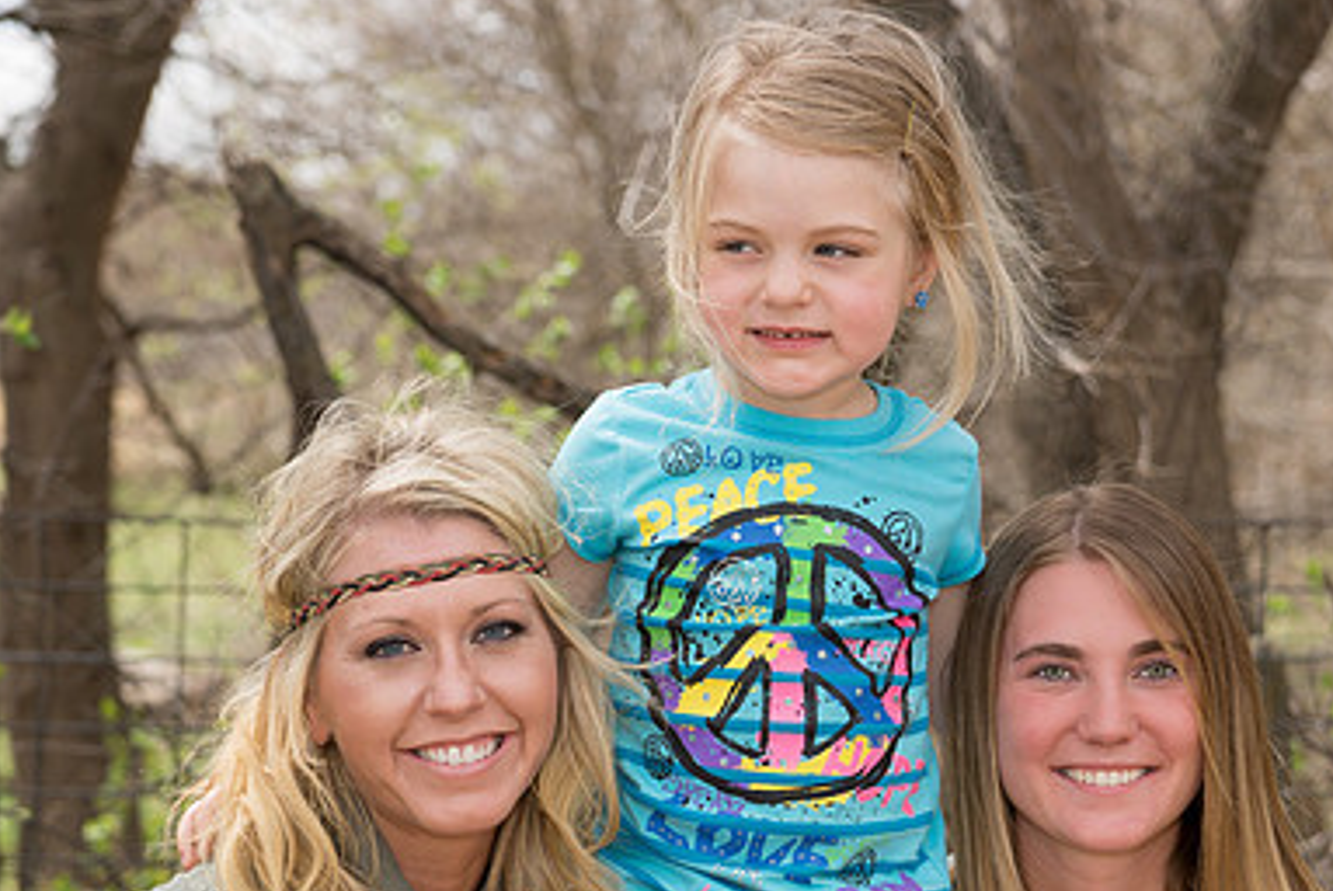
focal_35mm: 106
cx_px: 745
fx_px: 3928
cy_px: 663
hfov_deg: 19.3
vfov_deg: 12.9
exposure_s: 1/250
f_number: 4.5
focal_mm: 70
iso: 100
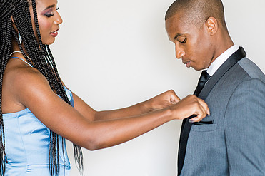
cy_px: 91
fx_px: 979
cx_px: 147
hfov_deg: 15.4
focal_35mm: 133
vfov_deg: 10.3
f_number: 2.2
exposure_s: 1/160
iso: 800
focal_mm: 85
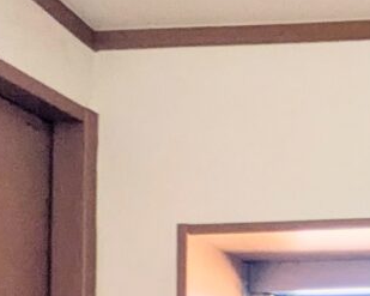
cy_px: 593
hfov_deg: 14.3
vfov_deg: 14.8
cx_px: 904
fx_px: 931
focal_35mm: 85
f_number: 2.2
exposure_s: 1/50
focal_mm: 1.85
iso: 62
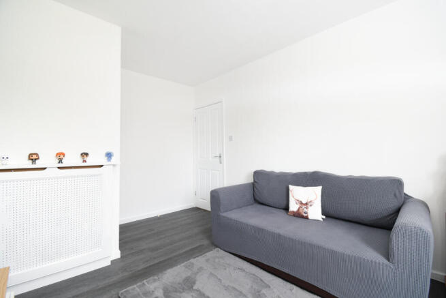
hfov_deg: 100.4
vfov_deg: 77.4
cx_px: 223
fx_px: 186
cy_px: 149
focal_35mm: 15
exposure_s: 1/6
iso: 400
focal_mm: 10
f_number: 10
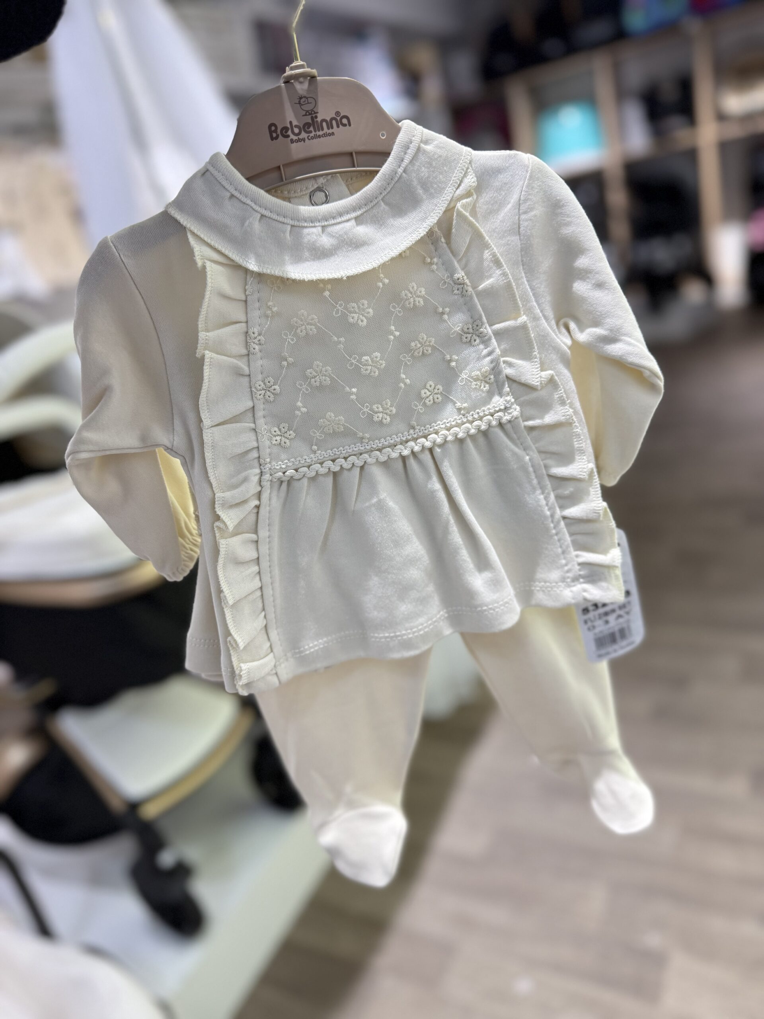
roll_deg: +13.5
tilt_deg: -20.5
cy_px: 510
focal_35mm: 24
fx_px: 706
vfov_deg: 71.6
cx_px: 382
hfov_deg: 56.8
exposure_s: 1/121
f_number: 1.78
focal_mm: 6.76
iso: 200
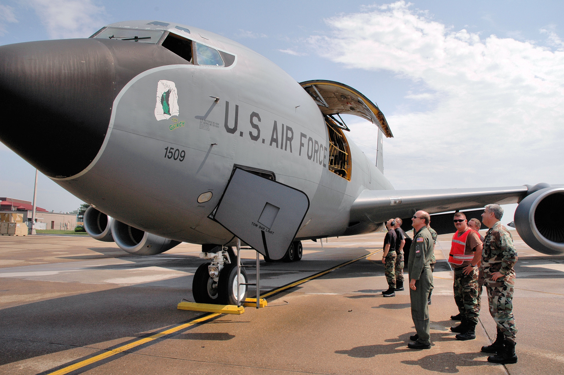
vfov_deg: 47.8
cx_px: 282
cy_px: 188
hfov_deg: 67.4
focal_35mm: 27
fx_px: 423
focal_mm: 18
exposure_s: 1/320
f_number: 10
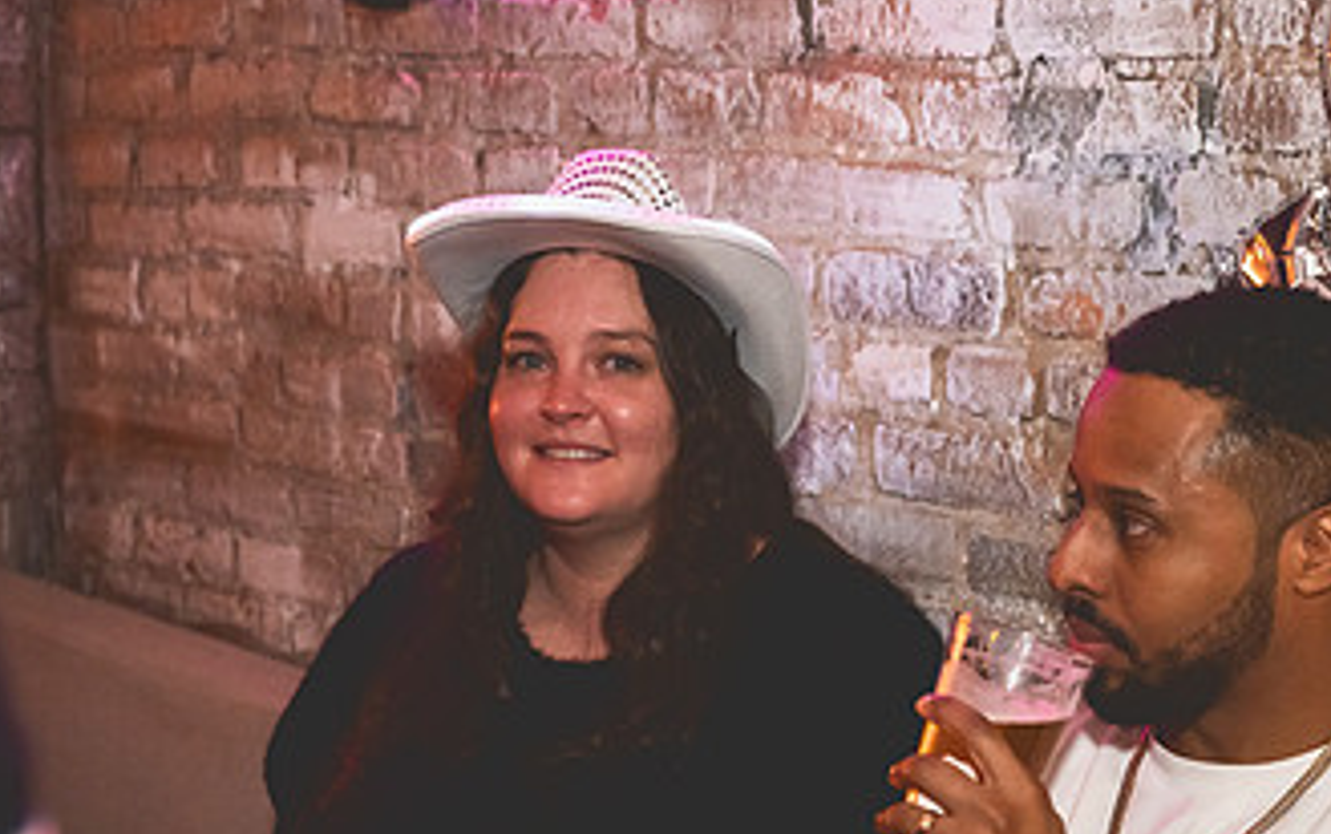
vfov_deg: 19.7
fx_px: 2395
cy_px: 569
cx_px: 793
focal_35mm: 66
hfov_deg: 31.0
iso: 3200
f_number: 2.8
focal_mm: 36
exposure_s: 1/125
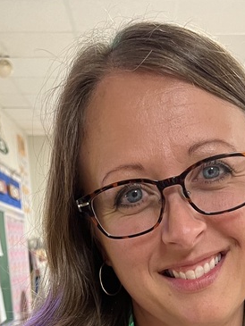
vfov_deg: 22.9
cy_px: 452
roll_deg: +1.2
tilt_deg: -15.3
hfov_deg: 19.9
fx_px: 688
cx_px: 207
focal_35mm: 73
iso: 200
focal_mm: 5.1
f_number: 1.6
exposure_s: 1/60
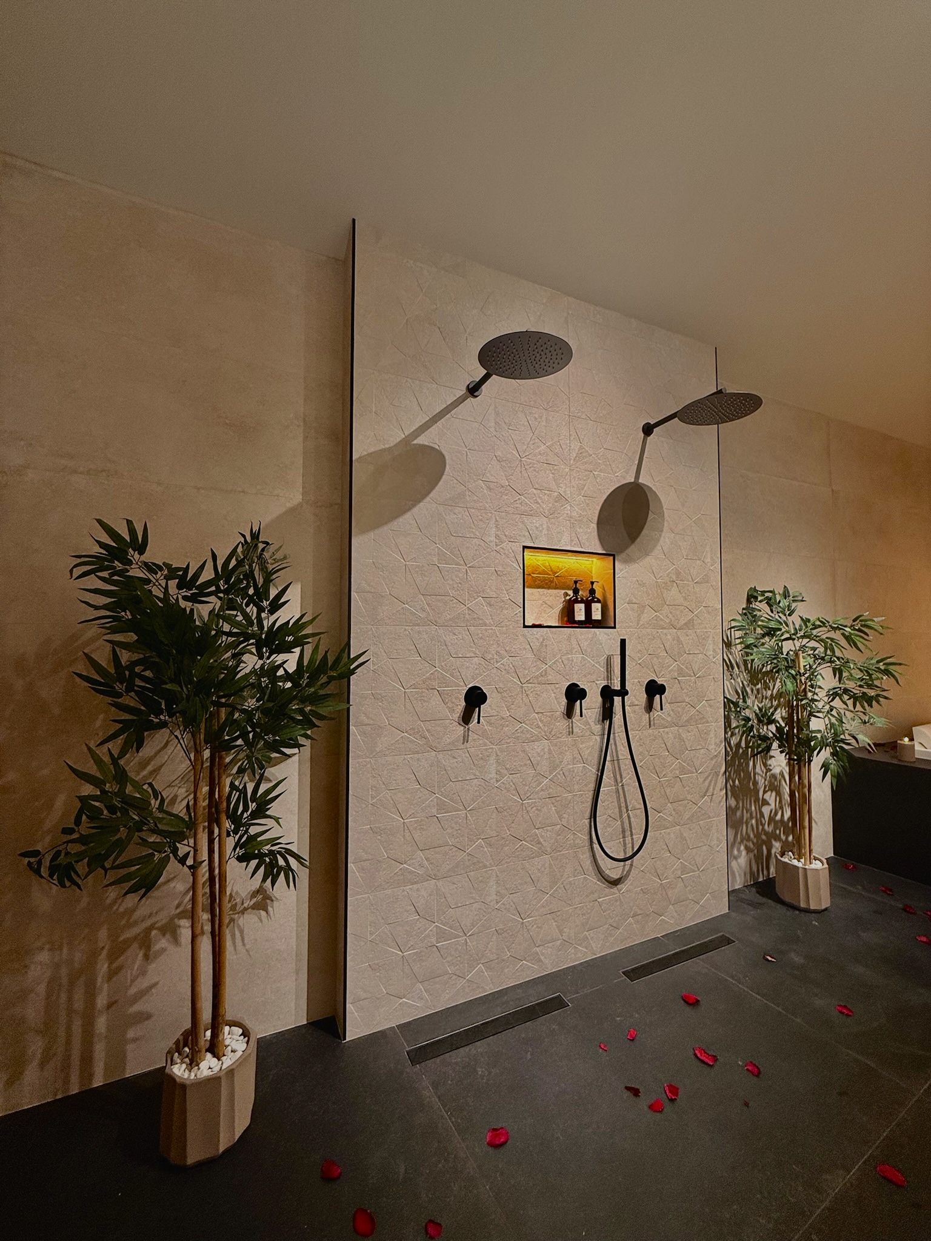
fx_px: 502
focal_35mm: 14
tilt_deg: +3.2
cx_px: 466
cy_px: 620
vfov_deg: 102.1
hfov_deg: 85.7
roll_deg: +0.2
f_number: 2.2
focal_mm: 2.22
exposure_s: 1/100
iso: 50
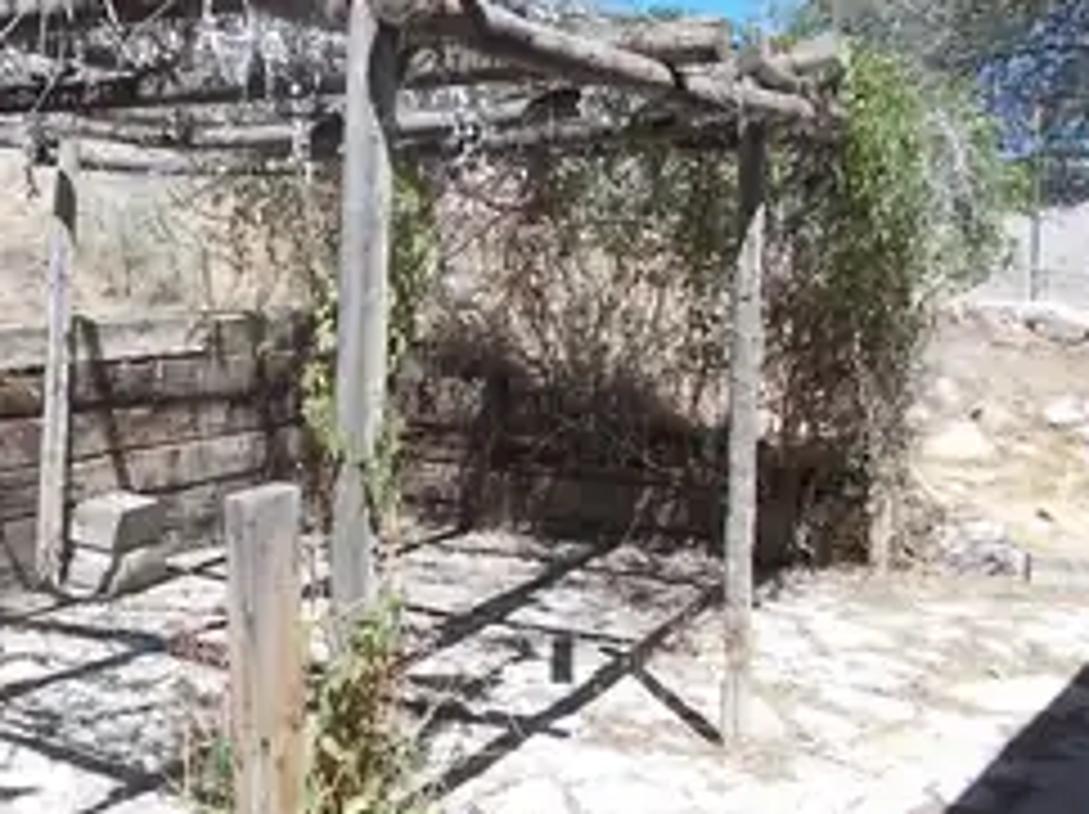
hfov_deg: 43.0
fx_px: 1351
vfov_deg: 33.5
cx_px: 328
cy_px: 369
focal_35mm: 43
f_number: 3.2
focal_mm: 4.6
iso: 80
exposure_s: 1/500
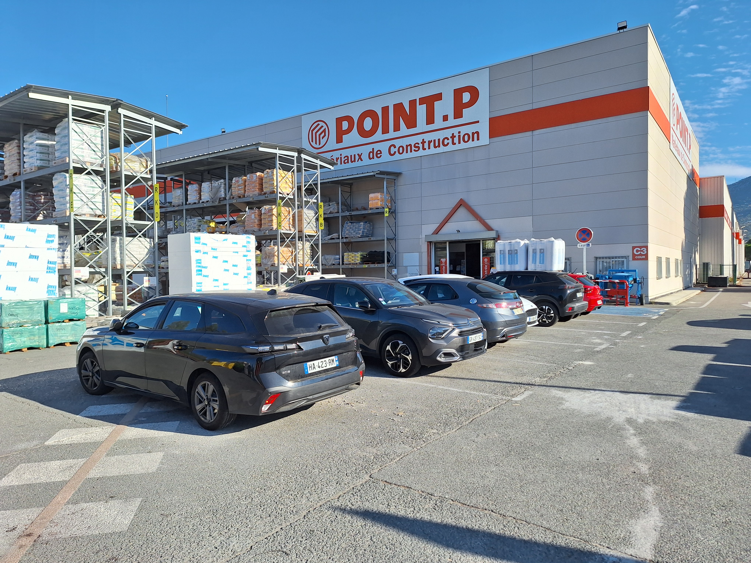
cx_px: 376
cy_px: 282
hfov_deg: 73.9
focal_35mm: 23
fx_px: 499
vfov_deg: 58.9
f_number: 1.8
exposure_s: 1/2833
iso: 40
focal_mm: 5.54
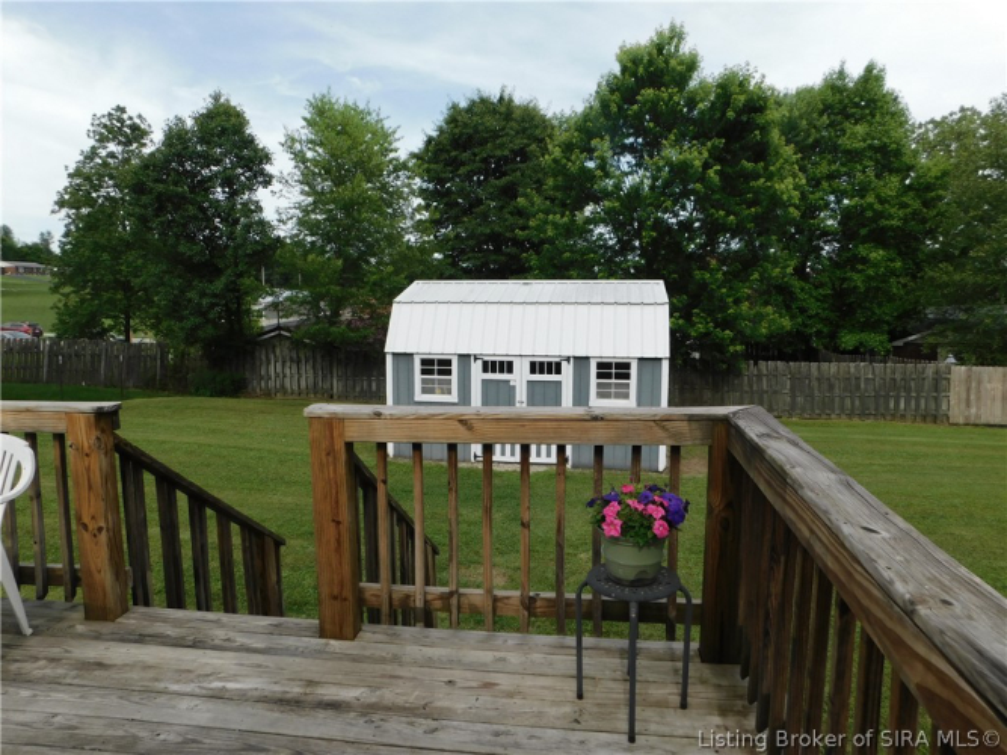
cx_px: 504
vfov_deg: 58.9
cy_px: 378
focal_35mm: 23
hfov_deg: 73.9
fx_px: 669
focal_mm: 4
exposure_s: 1/1000
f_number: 3
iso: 125
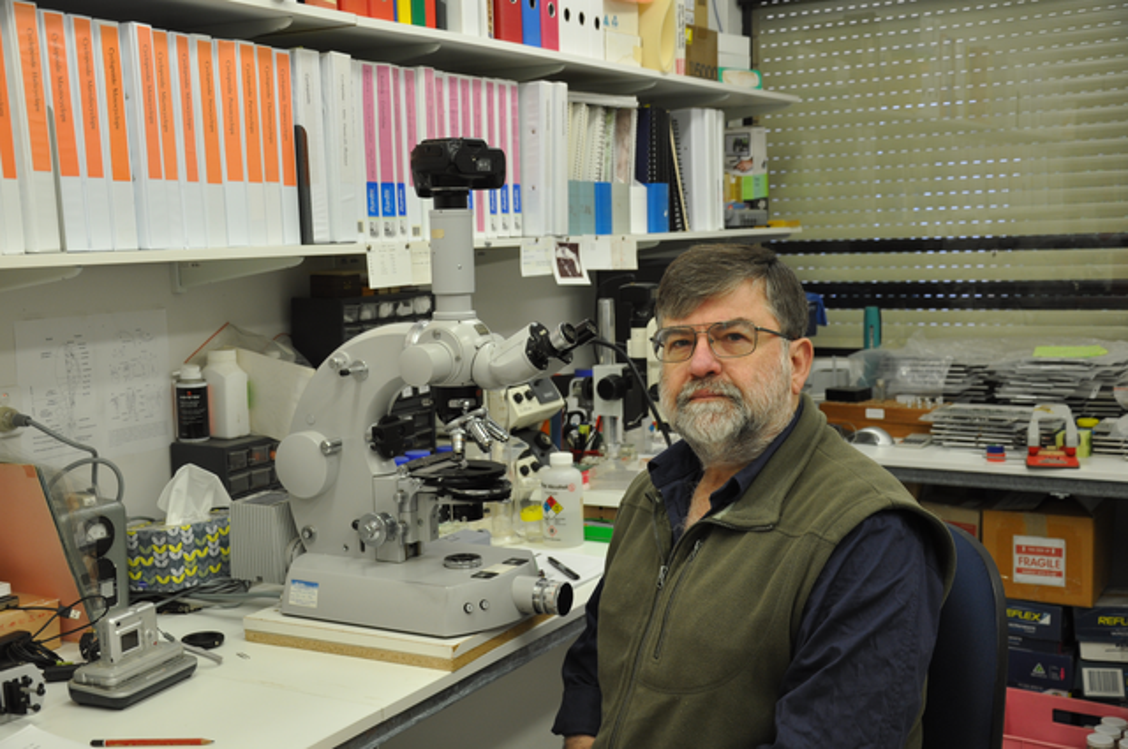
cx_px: 564
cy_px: 374
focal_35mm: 45
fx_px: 1408
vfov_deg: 29.8
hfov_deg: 43.7
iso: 400
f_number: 4.5
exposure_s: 1/80
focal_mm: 30
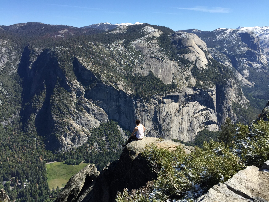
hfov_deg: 61.7
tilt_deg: -13.5
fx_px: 225
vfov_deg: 48.2
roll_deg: -0.9
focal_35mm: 29
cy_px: 101
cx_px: 134
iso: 32
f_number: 2.2
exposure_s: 1/1522
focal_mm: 4.15
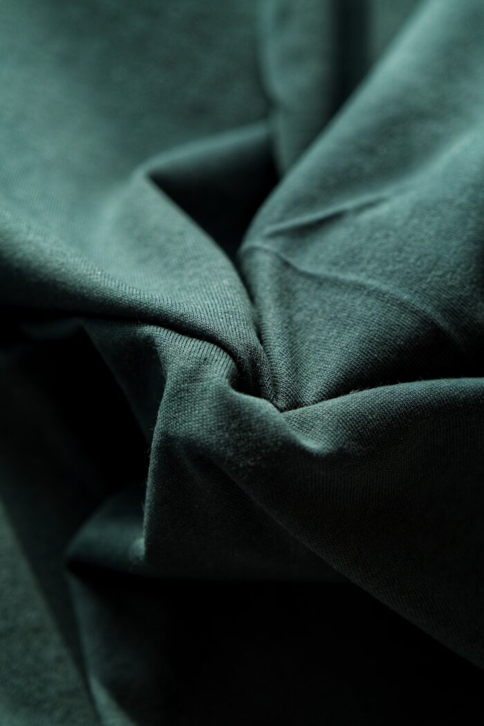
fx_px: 1533
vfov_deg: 26.7
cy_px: 363
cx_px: 242
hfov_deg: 17.9
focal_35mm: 76
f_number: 4
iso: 500
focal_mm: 50.5
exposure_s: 1/320
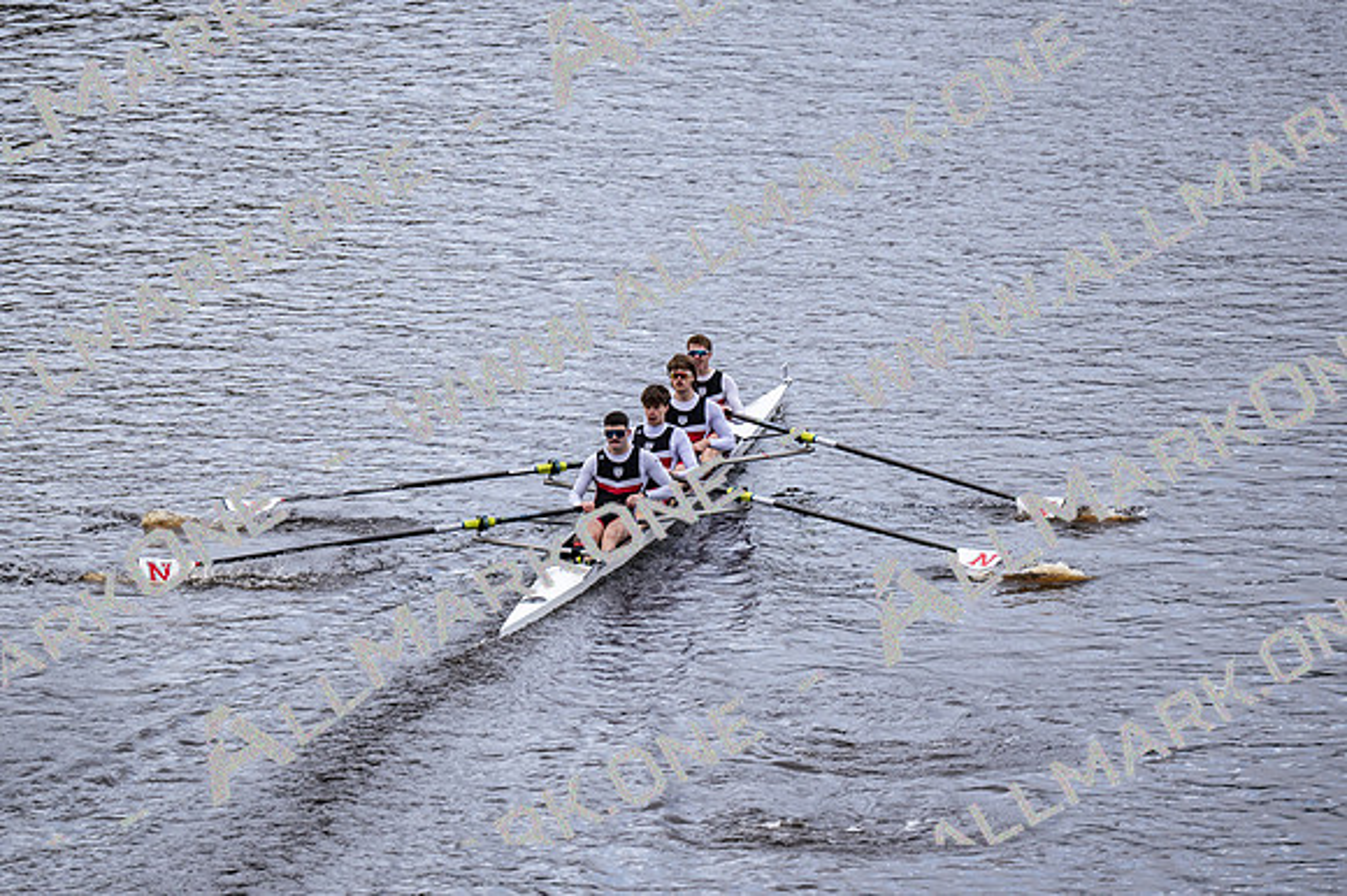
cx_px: 674
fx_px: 11218
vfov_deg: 4.6
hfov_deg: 6.9
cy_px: 448
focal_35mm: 300
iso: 400
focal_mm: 200
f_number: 2.8
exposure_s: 1/2000
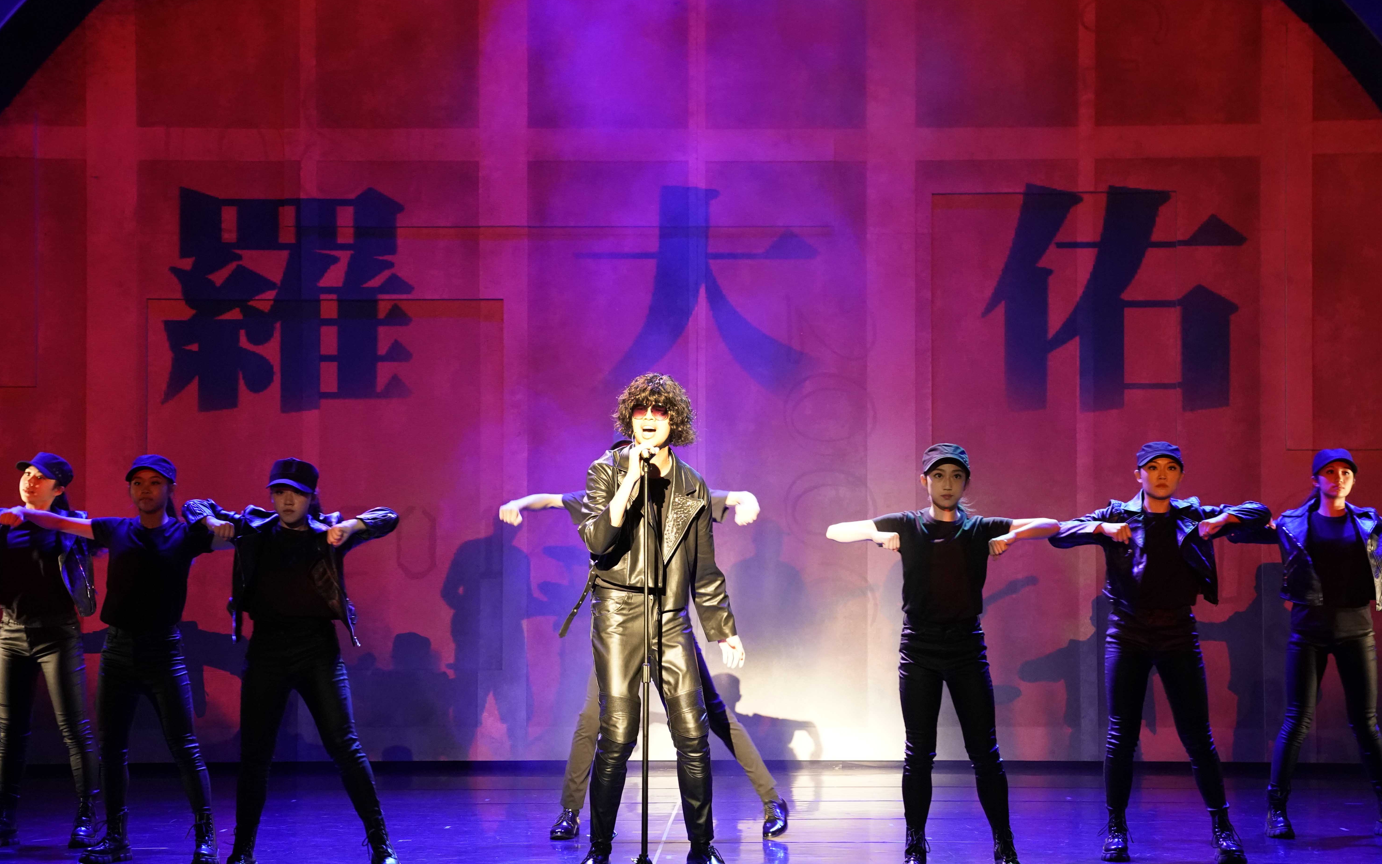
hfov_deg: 36.9
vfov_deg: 23.6
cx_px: 703
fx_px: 2071
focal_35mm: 55
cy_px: 440
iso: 6400
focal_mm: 53
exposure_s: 1/125
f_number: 4.5
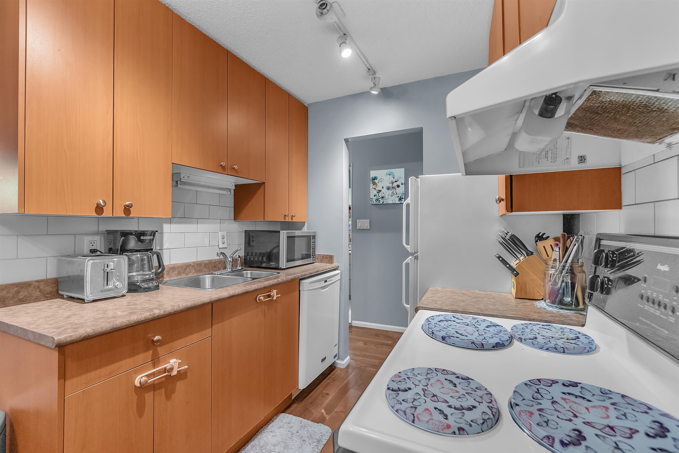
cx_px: 340
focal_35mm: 15
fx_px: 283
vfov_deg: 77.3
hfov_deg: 100.4
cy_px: 226
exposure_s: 1/80
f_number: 4
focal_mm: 10
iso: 500
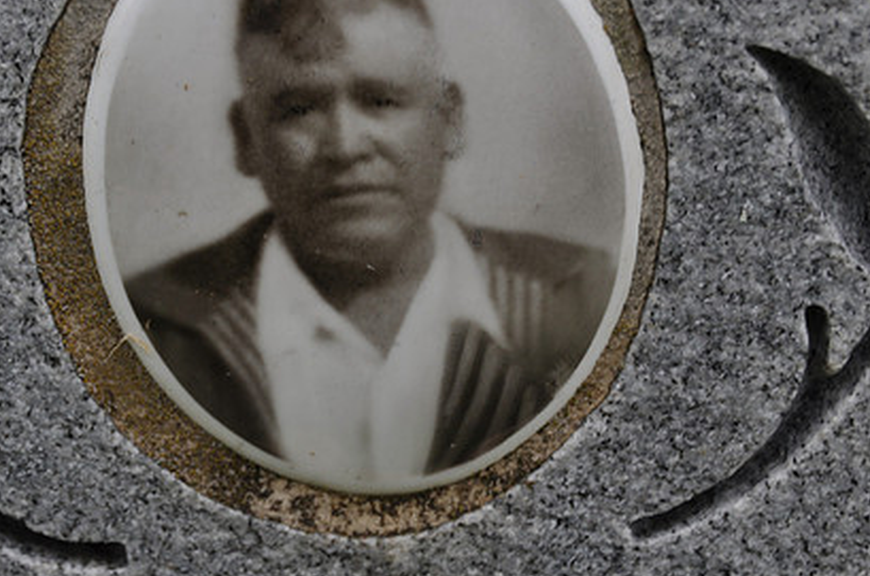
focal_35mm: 160
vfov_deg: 8.6
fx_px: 3852
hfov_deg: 12.9
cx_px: 370
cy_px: 214
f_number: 8
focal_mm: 75
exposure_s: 1/125
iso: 200
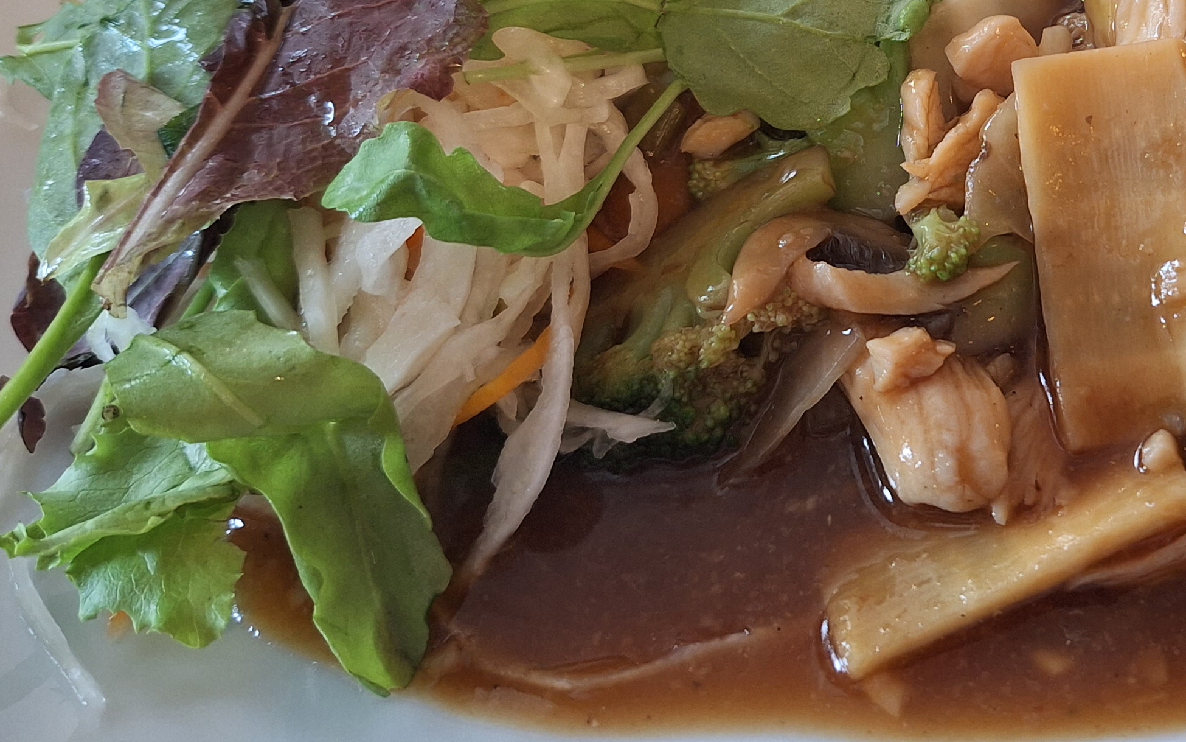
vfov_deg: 24.2
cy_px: 3
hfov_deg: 37.2
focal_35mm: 51
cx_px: 1055
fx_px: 1649
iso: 200
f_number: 1.8
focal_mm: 5.54
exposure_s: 1/50
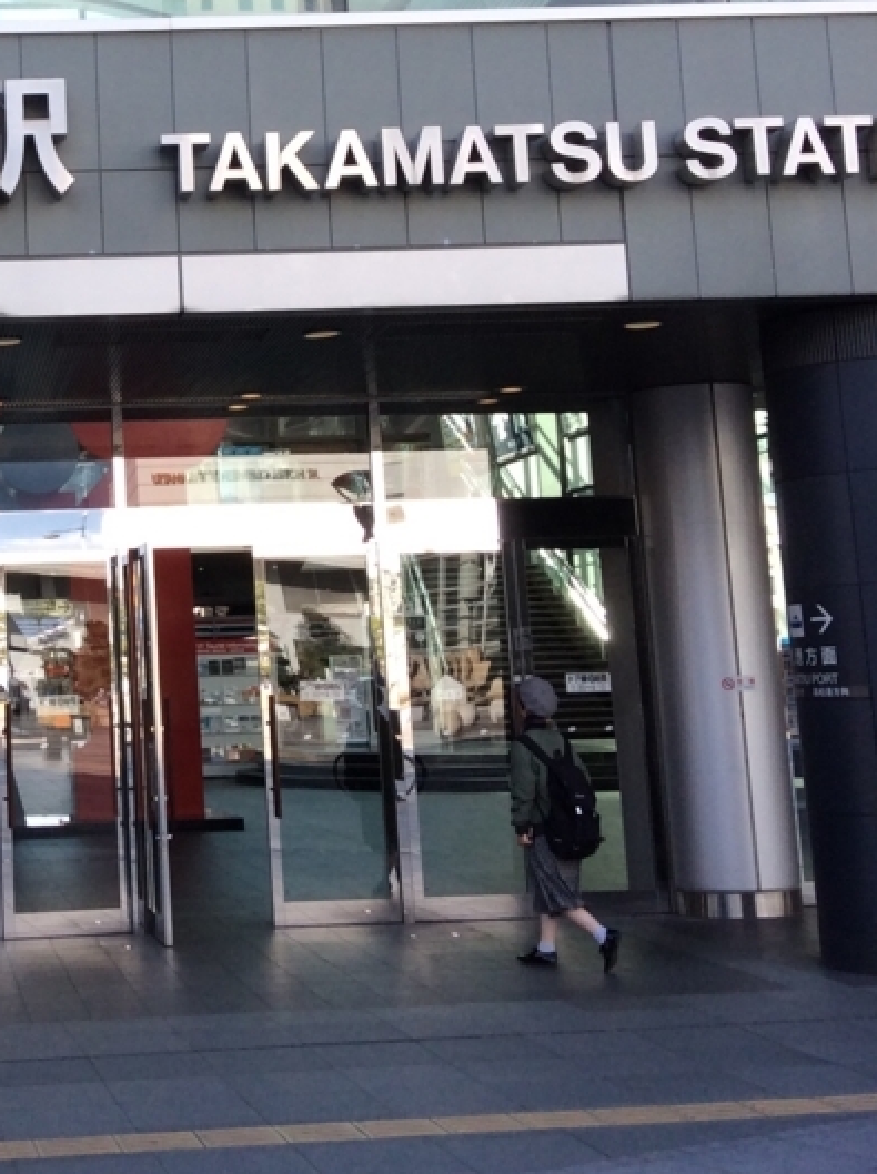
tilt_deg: +8.5
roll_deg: +0.9
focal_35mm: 62
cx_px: 34
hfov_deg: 22.8
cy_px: 333
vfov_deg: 30.8
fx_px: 2100
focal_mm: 3.3
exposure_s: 1/369
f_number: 2.4
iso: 32
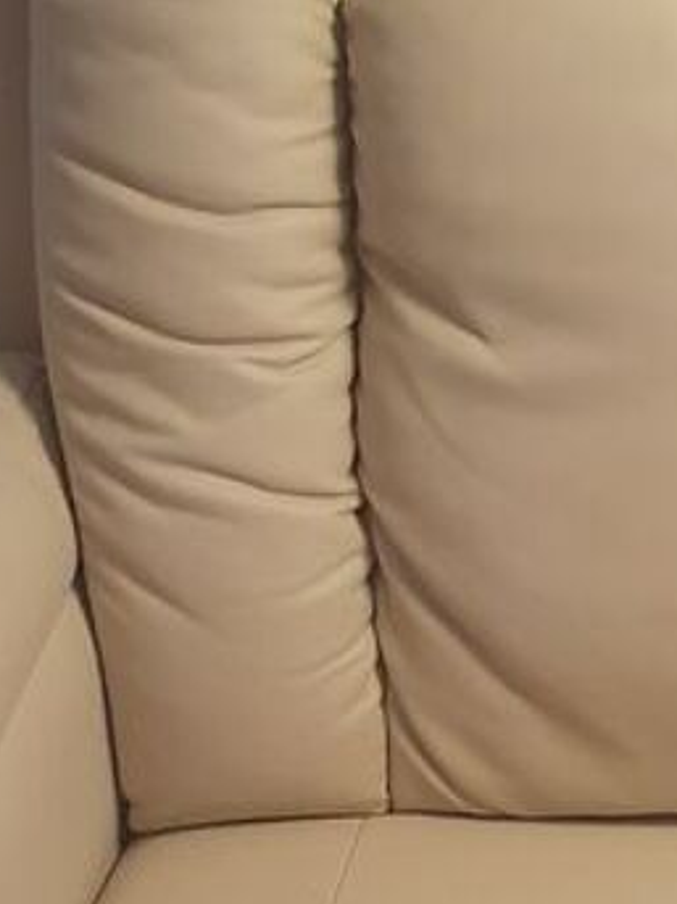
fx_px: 2635
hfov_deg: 14.5
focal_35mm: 101
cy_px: 868
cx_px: 558
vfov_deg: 19.0
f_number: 2.4
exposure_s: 1/50
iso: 320
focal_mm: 4.32
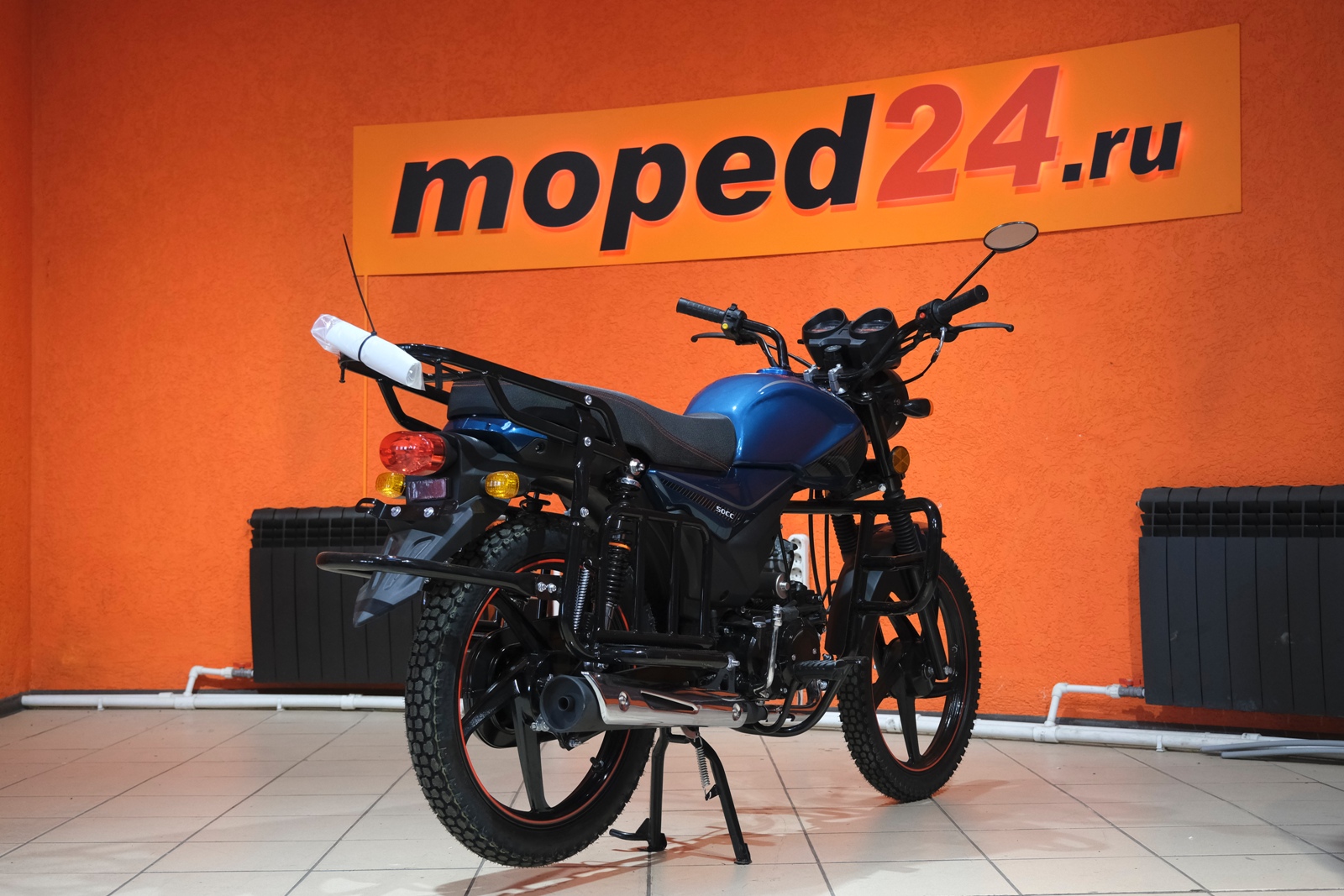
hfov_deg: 42.7
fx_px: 1717
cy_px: 448
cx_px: 672
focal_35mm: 46
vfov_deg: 29.2
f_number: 4
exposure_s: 1/100
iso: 1600
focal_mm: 30.8
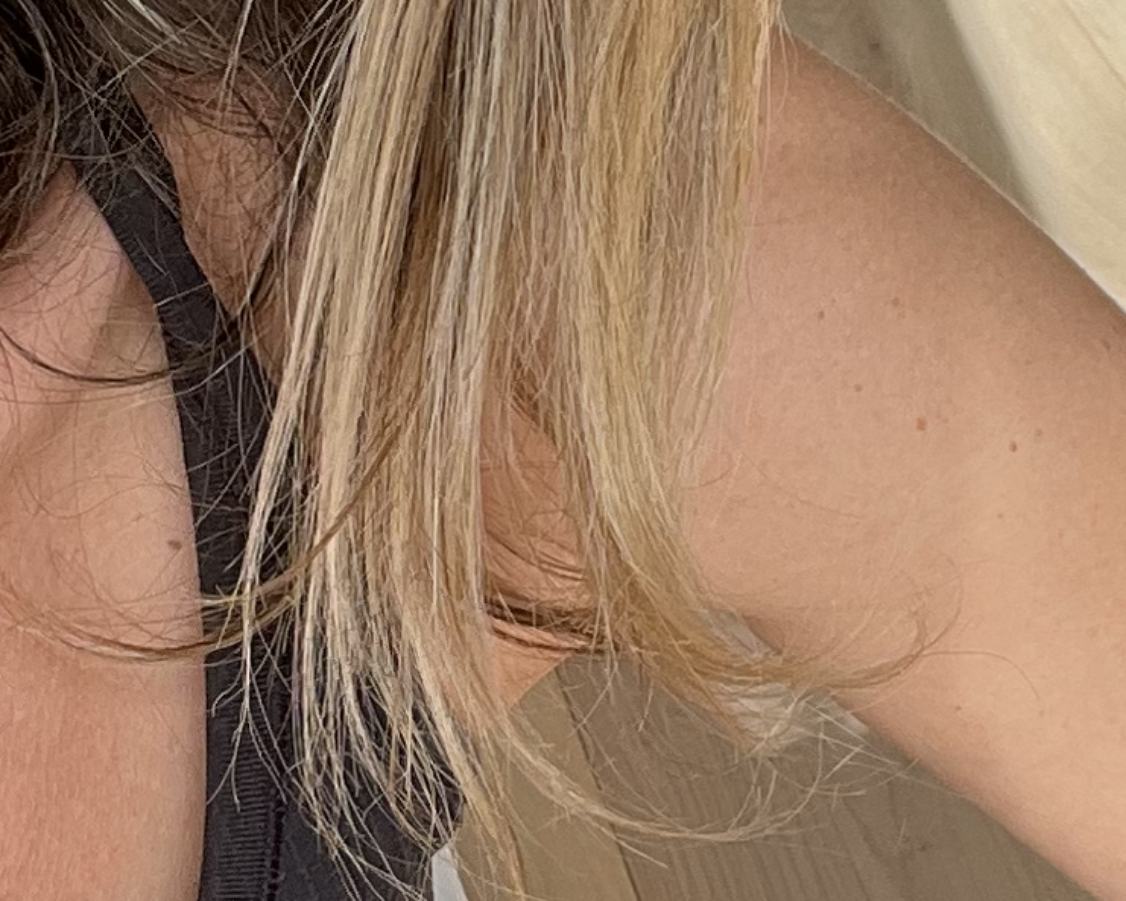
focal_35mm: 122
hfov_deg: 15.8
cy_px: 550
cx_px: 539
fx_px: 4066
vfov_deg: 12.6
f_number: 2.2
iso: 32
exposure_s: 1/104
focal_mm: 2.71
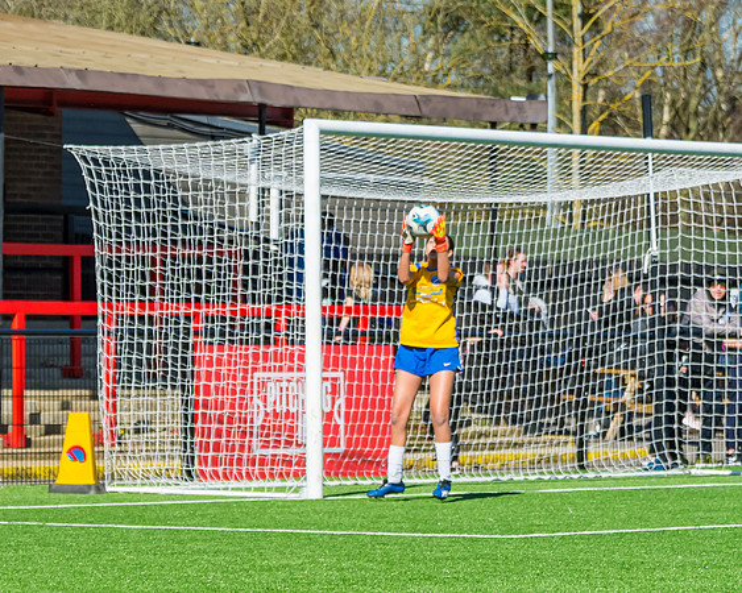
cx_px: 243
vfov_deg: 6.0
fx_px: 5700
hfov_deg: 7.4
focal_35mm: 260
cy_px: 380
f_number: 5
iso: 400
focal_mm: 120
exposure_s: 1/2500
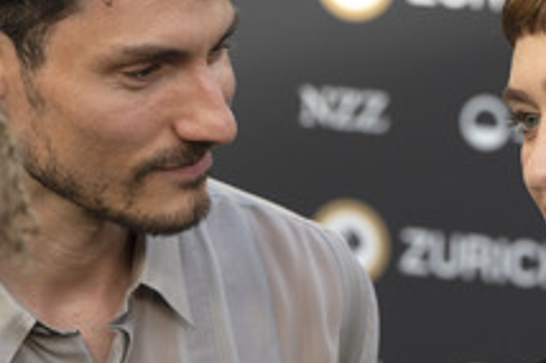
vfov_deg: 5.4
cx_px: 448
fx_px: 3862
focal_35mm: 255
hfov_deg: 8.1
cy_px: 184
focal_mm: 121
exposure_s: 1/200
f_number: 6.3
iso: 400
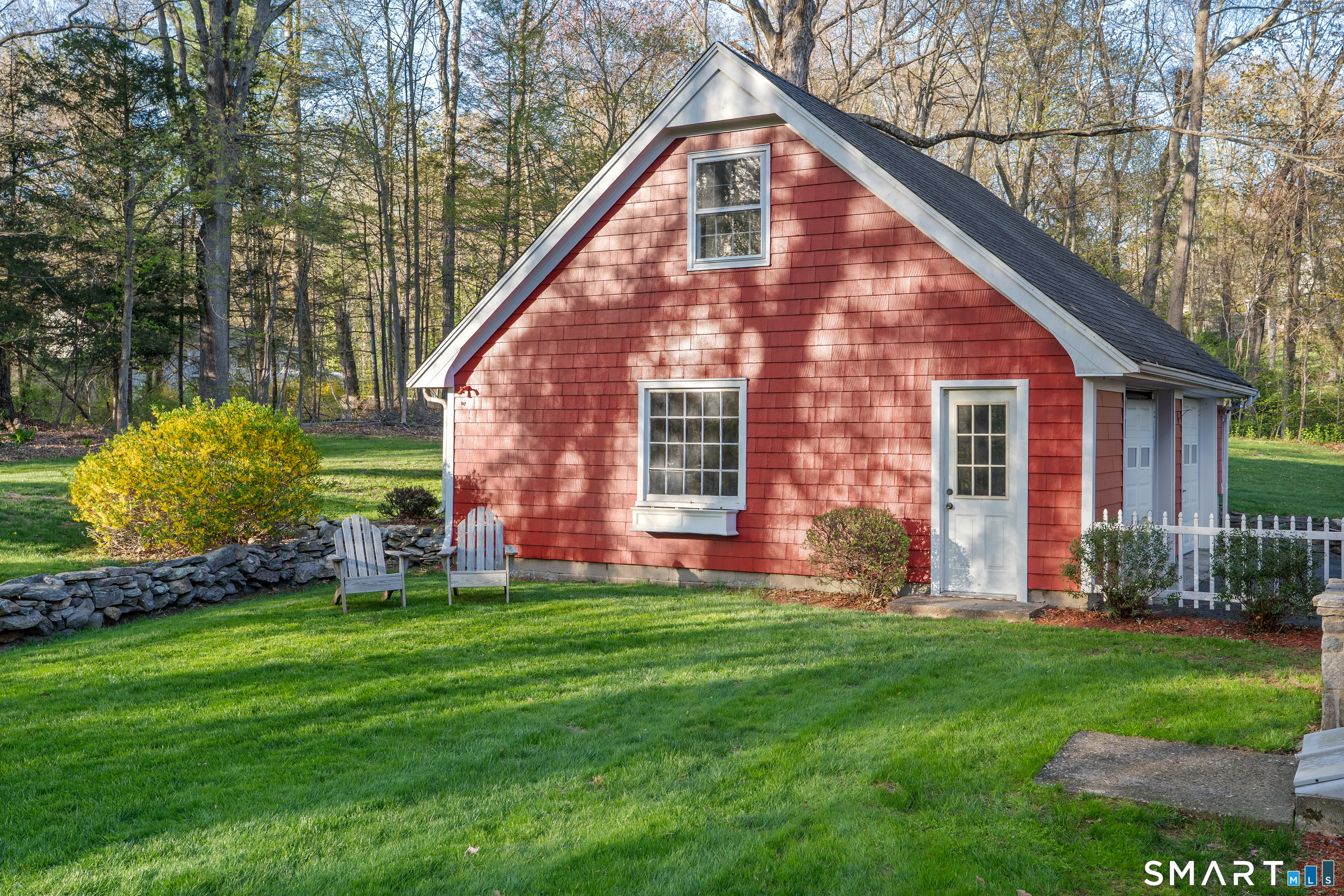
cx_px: 672
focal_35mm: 35
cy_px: 448
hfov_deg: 54.4
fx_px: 1307
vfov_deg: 37.9
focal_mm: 35
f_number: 8
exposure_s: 1/3
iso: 200
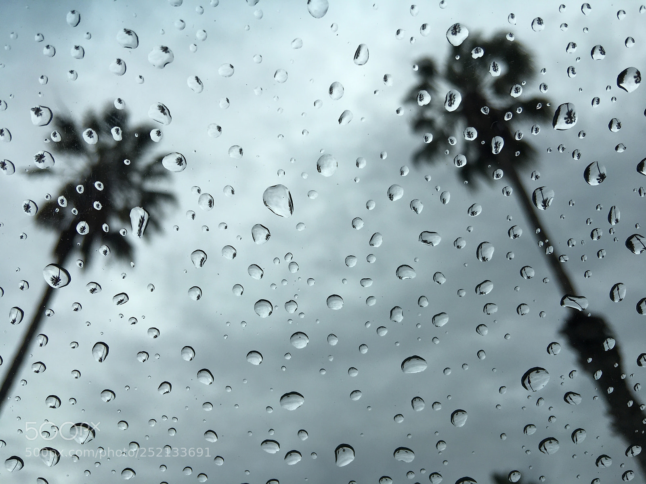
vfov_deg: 48.2
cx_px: 323
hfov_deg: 61.7
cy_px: 242
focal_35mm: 29
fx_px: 541
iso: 25
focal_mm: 4.15
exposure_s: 1/1876
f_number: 2.2
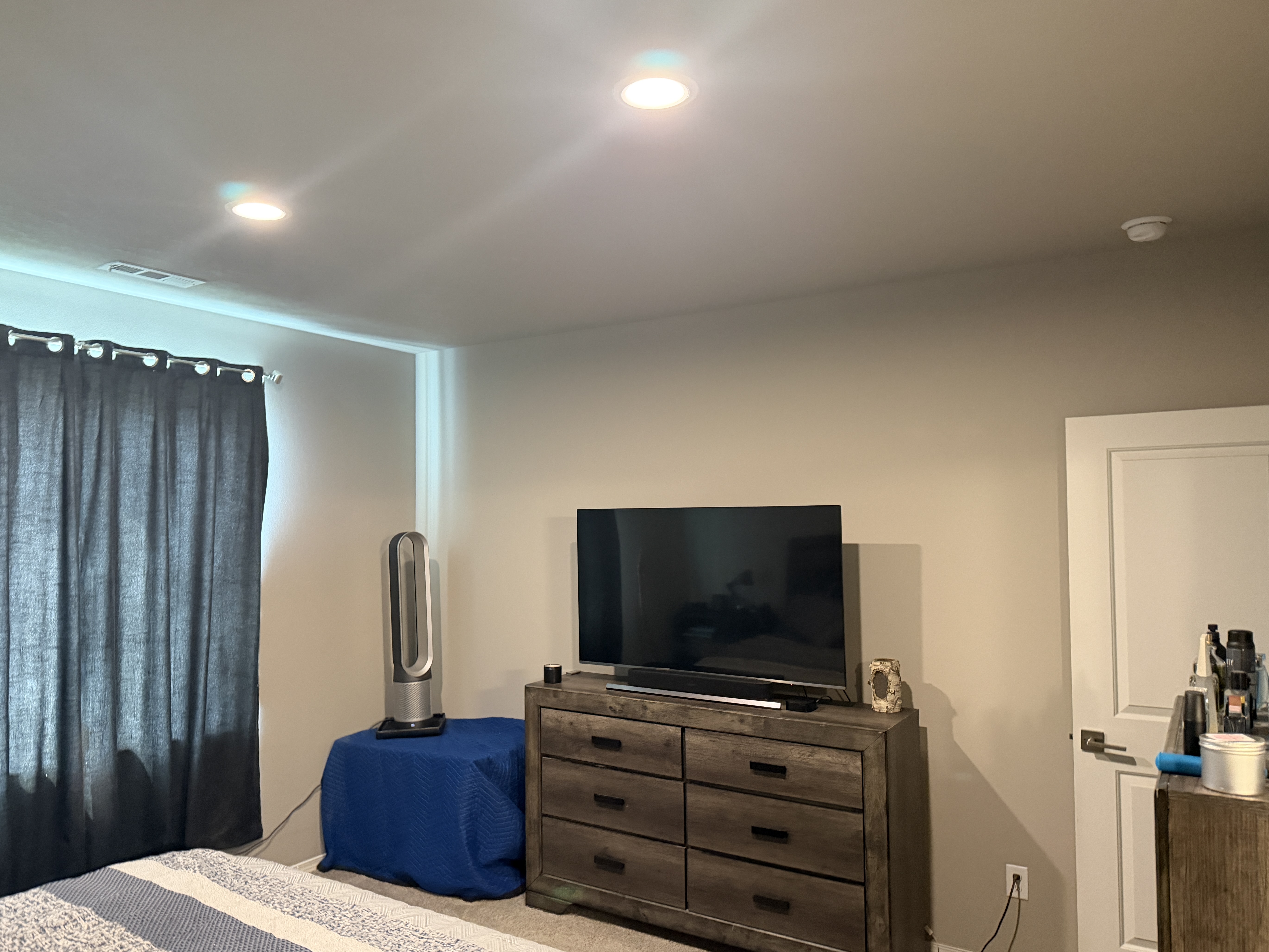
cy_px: 487
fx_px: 916
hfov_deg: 69.4
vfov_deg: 54.9
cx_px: 613
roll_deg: -1.4
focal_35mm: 25
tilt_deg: +1.3
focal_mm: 6.76
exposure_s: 1/60
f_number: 1.78
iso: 800
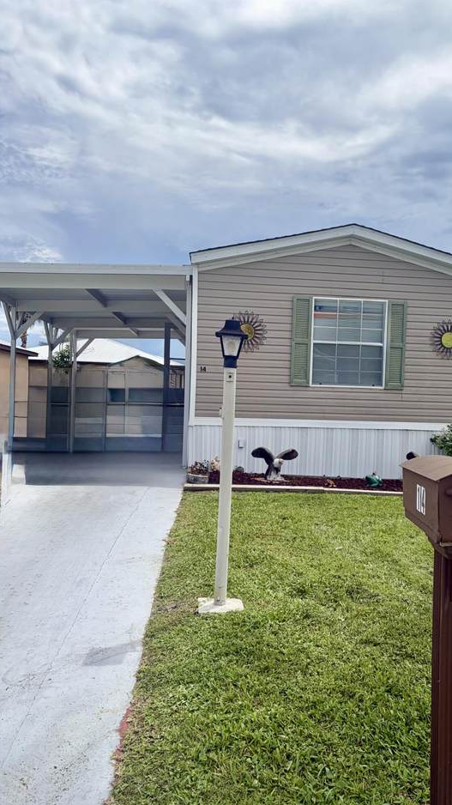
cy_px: 411
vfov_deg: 66.1
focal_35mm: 29
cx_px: 301
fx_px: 618
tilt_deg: +1.7
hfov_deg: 39.7
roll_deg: -0.6
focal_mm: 5.96
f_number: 1.6
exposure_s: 1/6993
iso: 50
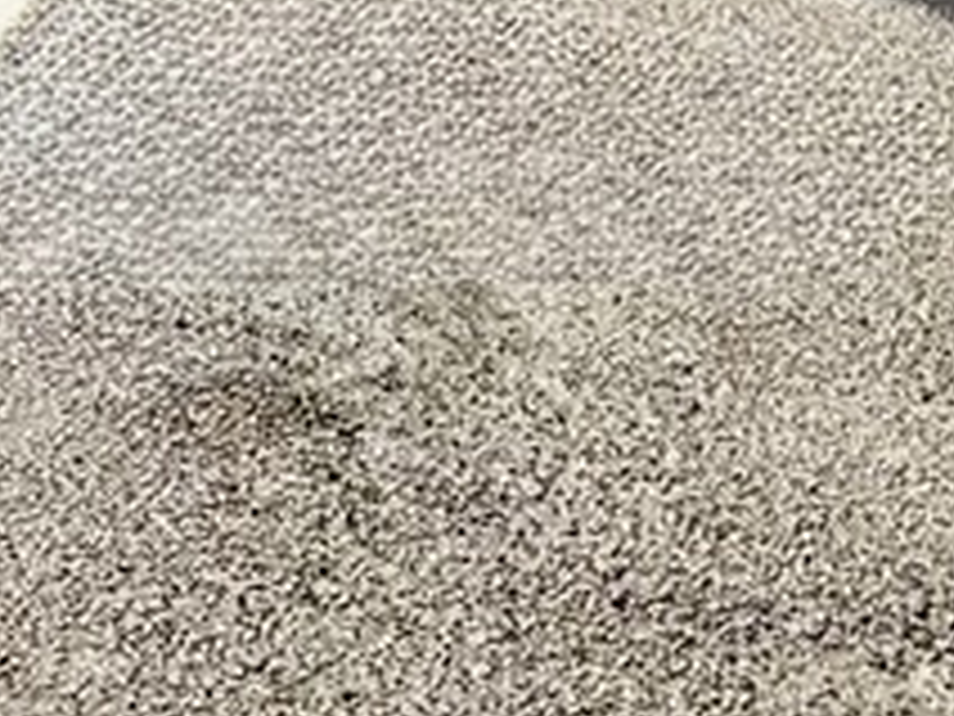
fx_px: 2618
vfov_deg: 10.8
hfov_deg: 20.5
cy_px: -1409
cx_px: 243
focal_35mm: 95
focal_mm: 2.22
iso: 40
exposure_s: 1/5650
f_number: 2.2
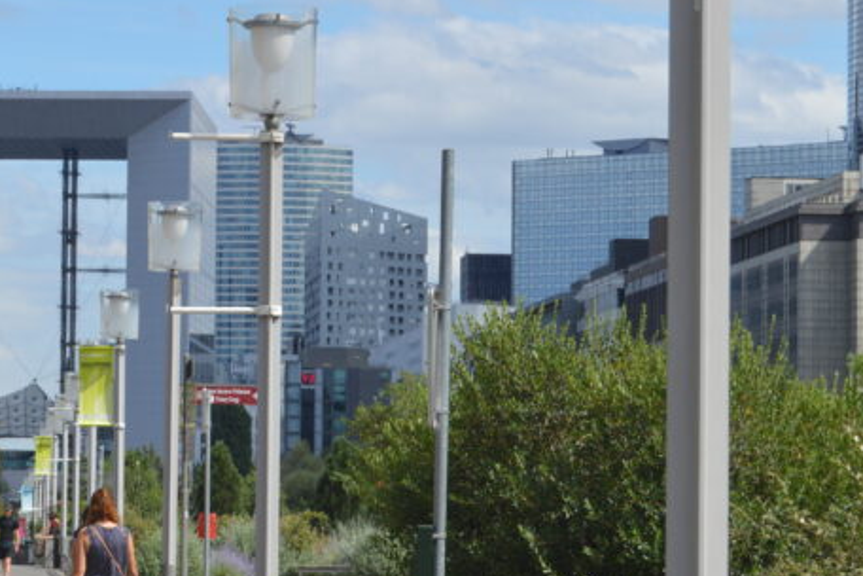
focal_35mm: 185
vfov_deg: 7.4
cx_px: 26
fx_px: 4437
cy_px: 217
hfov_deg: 11.0
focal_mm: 55
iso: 100
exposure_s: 1/250
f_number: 8
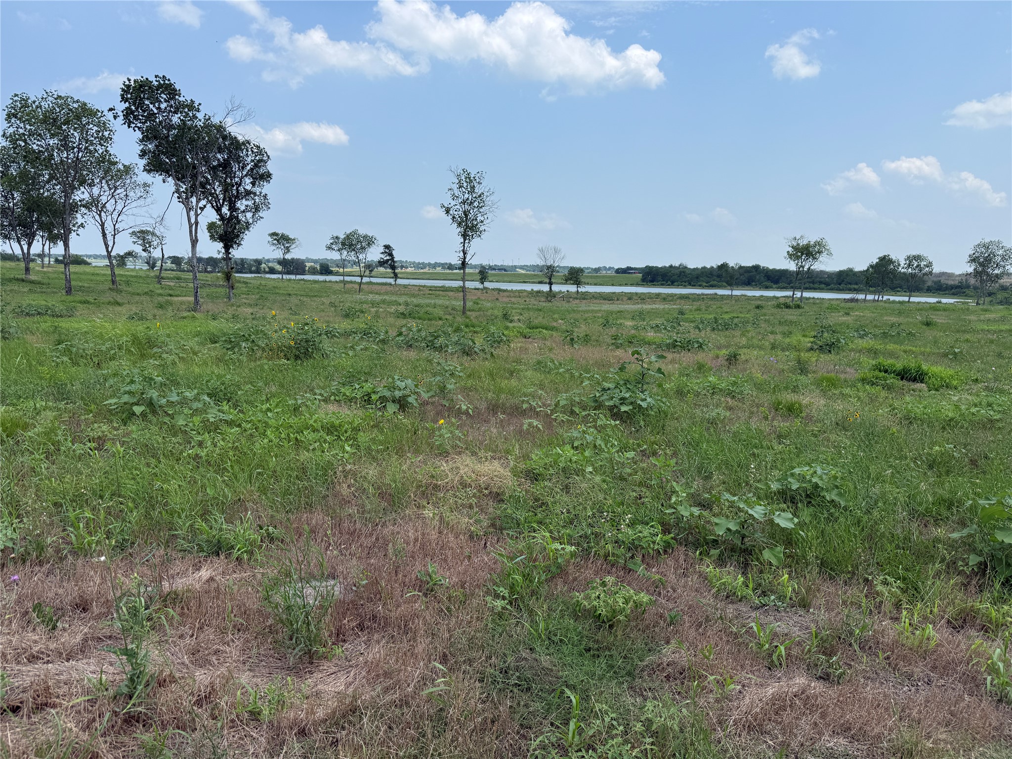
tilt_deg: -8.1
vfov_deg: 56.8
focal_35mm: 24
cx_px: 506
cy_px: 380
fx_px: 702
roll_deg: -2.1
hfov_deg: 71.6
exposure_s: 1/4673
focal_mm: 6.76
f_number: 1.78
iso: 80
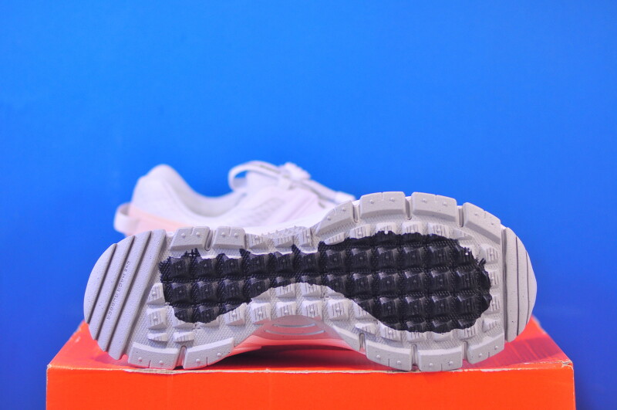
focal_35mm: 75
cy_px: 205
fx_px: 1284
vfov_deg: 18.1
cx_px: 308
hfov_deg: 27.0
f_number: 2.2
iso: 250
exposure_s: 1/320
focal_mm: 50
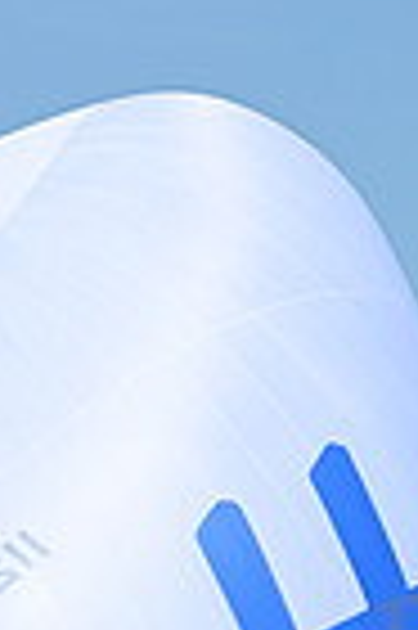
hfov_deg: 2.2
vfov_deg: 3.3
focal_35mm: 623
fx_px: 10877
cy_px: 1287
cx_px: 146
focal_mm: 150
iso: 320
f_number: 8
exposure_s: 1/1000
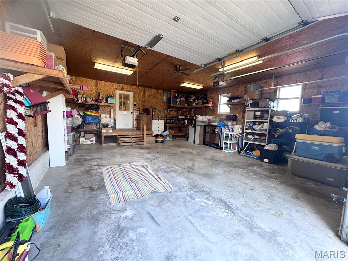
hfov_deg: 102.1
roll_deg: -1.9
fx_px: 141
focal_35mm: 14
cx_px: 174
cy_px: 130
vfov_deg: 85.7
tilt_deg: -5.5
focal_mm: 2.22
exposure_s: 1/99
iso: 160
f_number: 2.2
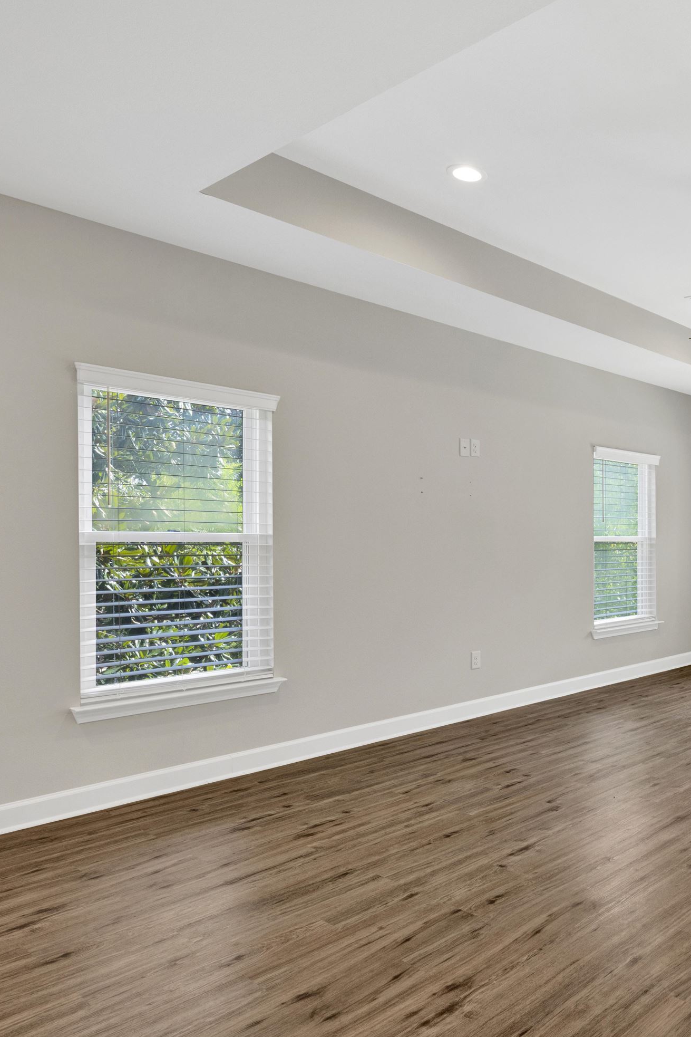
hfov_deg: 43.1
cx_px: 688
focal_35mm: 26
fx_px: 742
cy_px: 535
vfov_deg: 69.8
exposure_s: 1/13
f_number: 11
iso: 400
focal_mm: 16.5
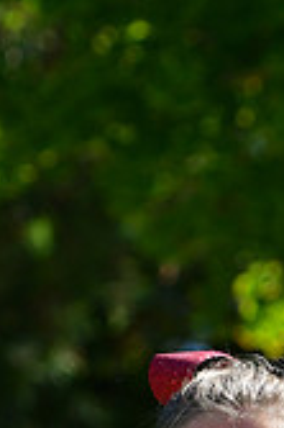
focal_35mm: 573
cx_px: 283
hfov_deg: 2.4
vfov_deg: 3.6
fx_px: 6794
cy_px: 597
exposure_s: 1/1600
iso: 400
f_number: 4.5
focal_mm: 110
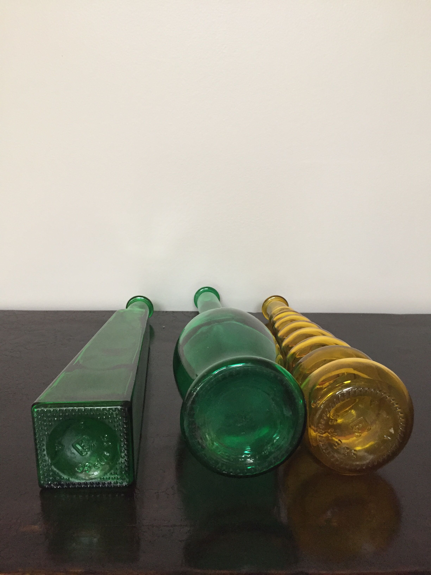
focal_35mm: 29
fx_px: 481
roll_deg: +0.4
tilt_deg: -18.4
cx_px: 216
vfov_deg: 61.7
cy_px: 288
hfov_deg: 48.2
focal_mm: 4.15
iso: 250
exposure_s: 1/33
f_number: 2.2
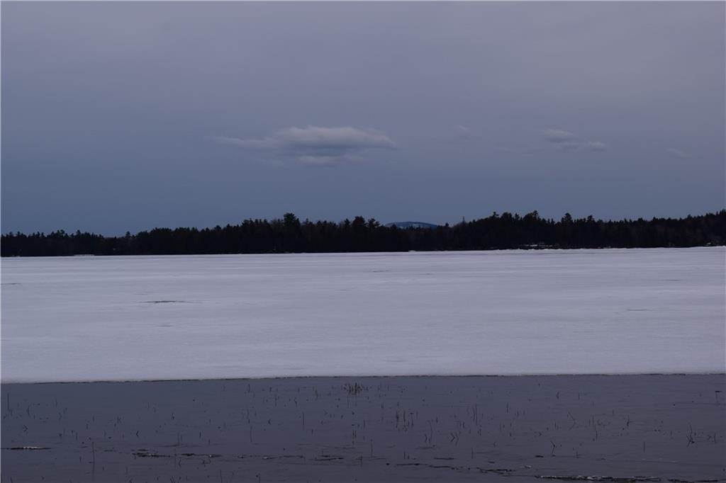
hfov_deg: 24.6
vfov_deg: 16.5
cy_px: 242
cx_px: 363
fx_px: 1663
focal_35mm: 82
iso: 200
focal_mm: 55
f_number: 13
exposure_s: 1/1000
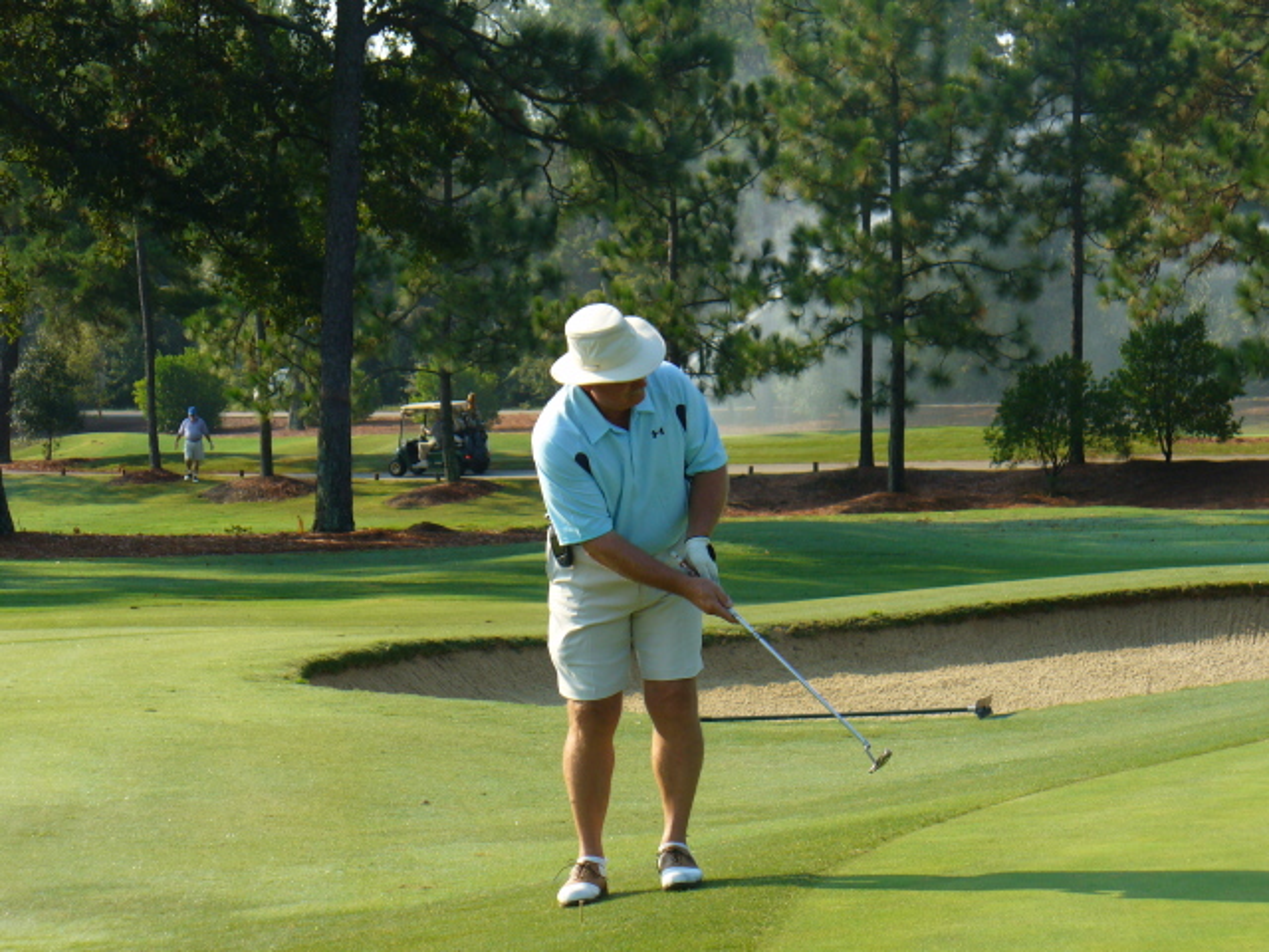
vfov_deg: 12.6
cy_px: 476
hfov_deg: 16.7
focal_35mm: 118
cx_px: 634
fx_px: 4326
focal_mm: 19.4
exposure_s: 1/400
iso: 80
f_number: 3.7
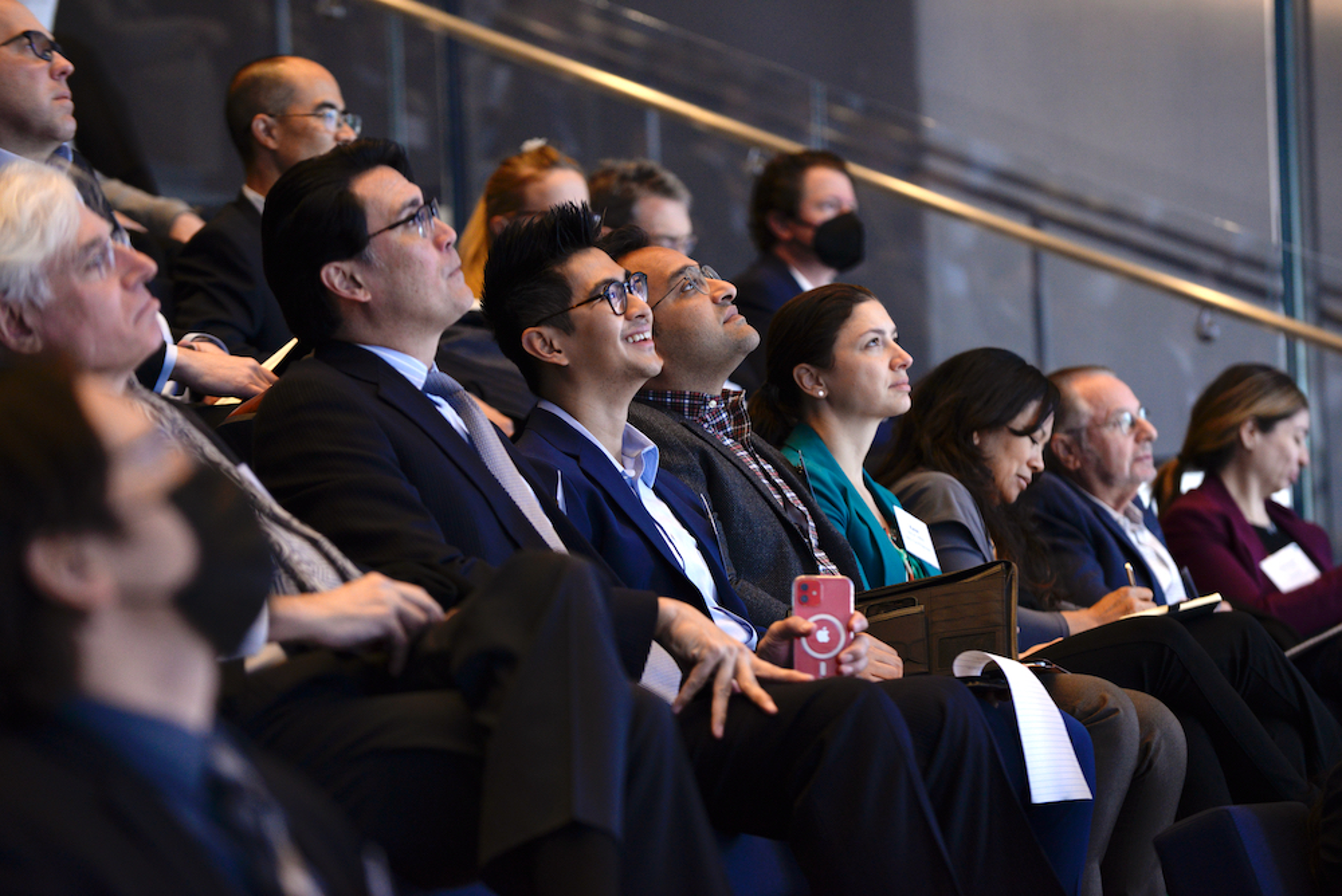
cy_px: 448
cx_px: 671
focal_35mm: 160
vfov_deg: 8.6
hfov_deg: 12.8
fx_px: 5968
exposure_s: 1/160
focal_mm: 160
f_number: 4
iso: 1250
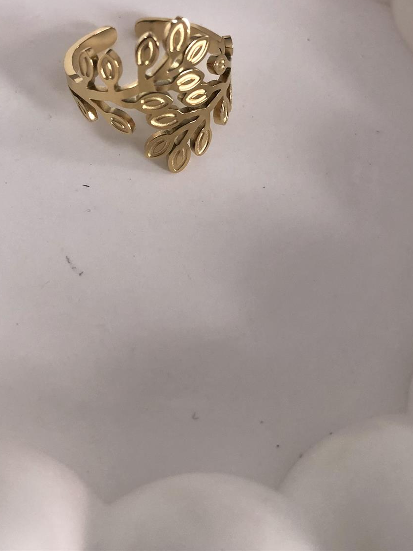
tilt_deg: -58.7
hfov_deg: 35.9
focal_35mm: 40
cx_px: 187
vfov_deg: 45.6
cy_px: 158
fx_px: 636
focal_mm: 3.99
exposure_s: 1/20
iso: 40
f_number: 1.8
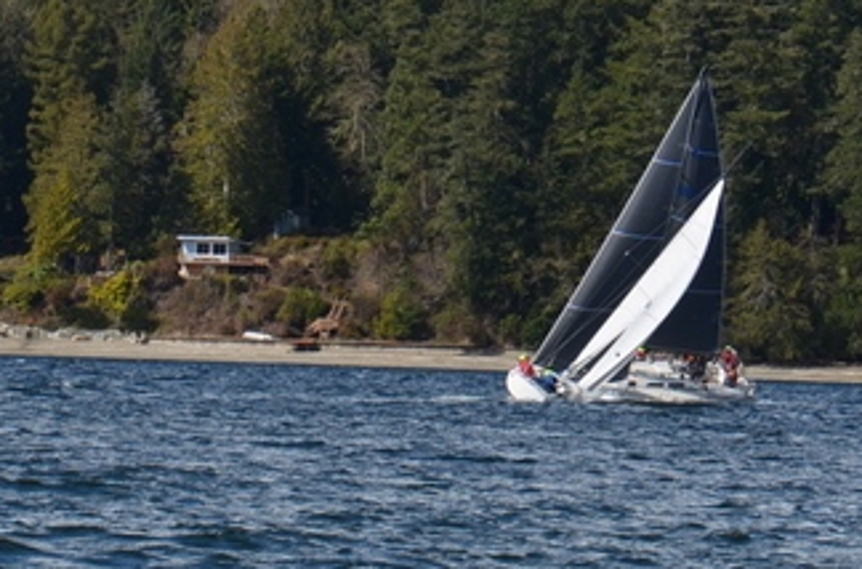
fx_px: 7616
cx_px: 436
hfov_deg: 6.5
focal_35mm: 319
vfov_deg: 4.3
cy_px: 210
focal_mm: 86
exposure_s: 1/320
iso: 100
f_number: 9
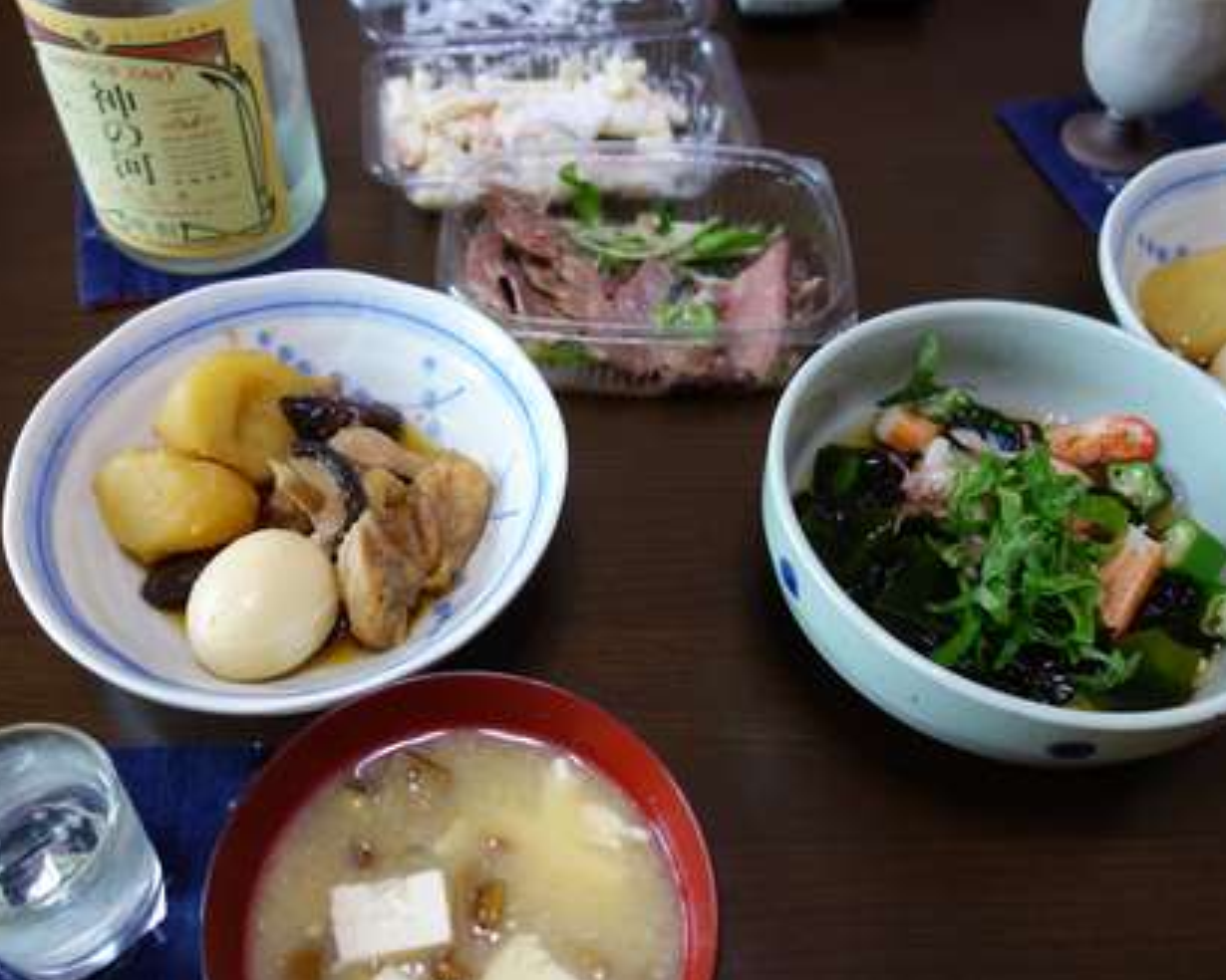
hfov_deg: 55.5
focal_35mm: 32
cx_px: 532
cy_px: 491
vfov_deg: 45.8
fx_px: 1161
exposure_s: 1/30
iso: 200
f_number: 1.8
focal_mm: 10.4
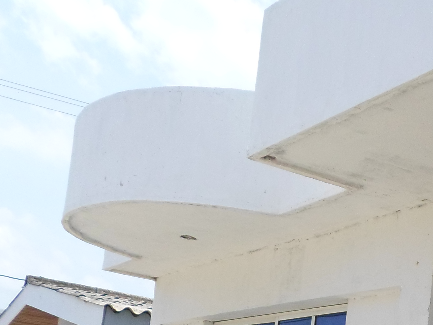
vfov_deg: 20.5
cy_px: 395
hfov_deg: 27.1
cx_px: 446
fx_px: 838
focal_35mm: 67
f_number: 2.5
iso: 80
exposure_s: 1/2000
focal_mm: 4.5
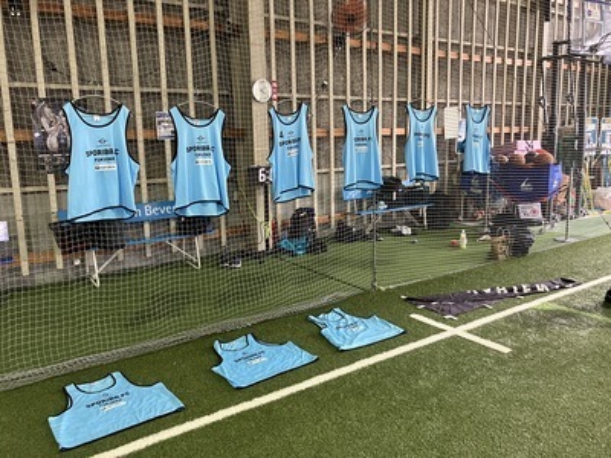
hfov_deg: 63.4
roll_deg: +0.9
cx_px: 306
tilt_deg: -7.4
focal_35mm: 28
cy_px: 229
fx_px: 494
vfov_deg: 49.7
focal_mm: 3.99
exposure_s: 1/60
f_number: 1.8
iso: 320
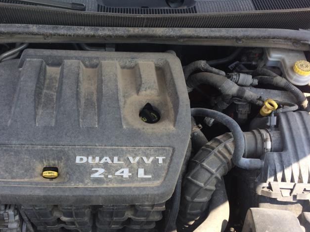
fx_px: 331
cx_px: 115
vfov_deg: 38.4
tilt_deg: -49.5
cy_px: 147
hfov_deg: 49.6
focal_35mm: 37
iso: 32
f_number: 2.2
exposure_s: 1/354
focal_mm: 4.15
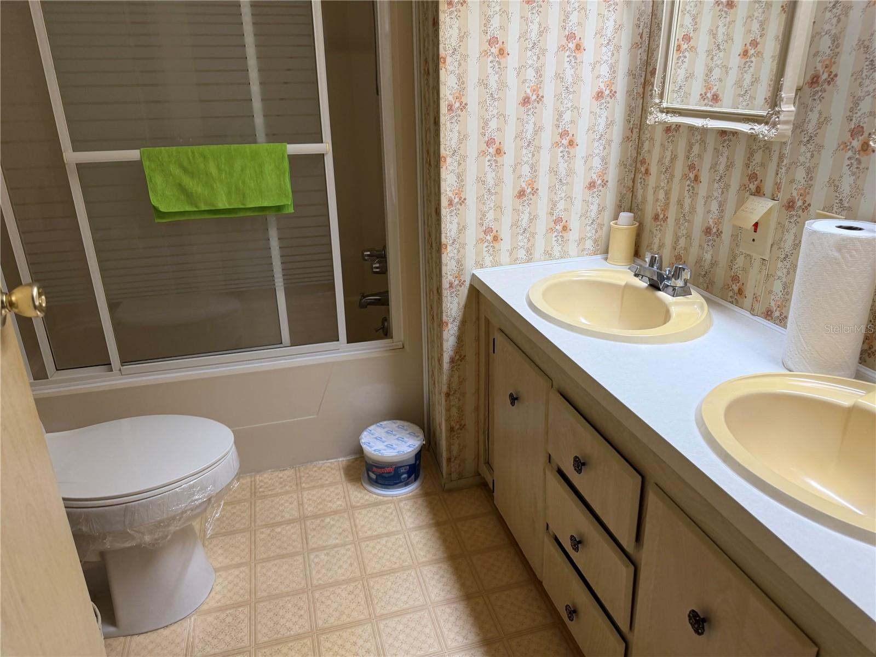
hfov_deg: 71.6
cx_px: 438
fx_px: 607
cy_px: 328
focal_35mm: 24
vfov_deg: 56.8
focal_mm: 6.76
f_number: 1.78
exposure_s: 1/60
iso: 160
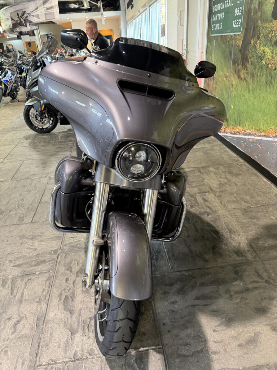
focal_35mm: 24
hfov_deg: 56.8
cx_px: 138
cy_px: 185
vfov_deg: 71.6
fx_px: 256
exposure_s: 1/60
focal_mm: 6.76
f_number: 1.78
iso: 200
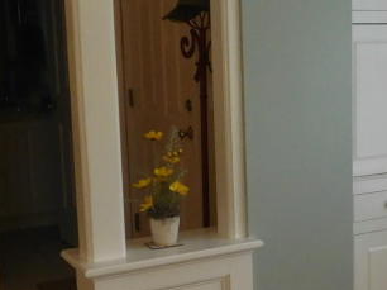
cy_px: 162
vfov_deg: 19.1
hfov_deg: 24.3
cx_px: 382
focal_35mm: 77
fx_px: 860
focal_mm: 4
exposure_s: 1/30
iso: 280
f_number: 3
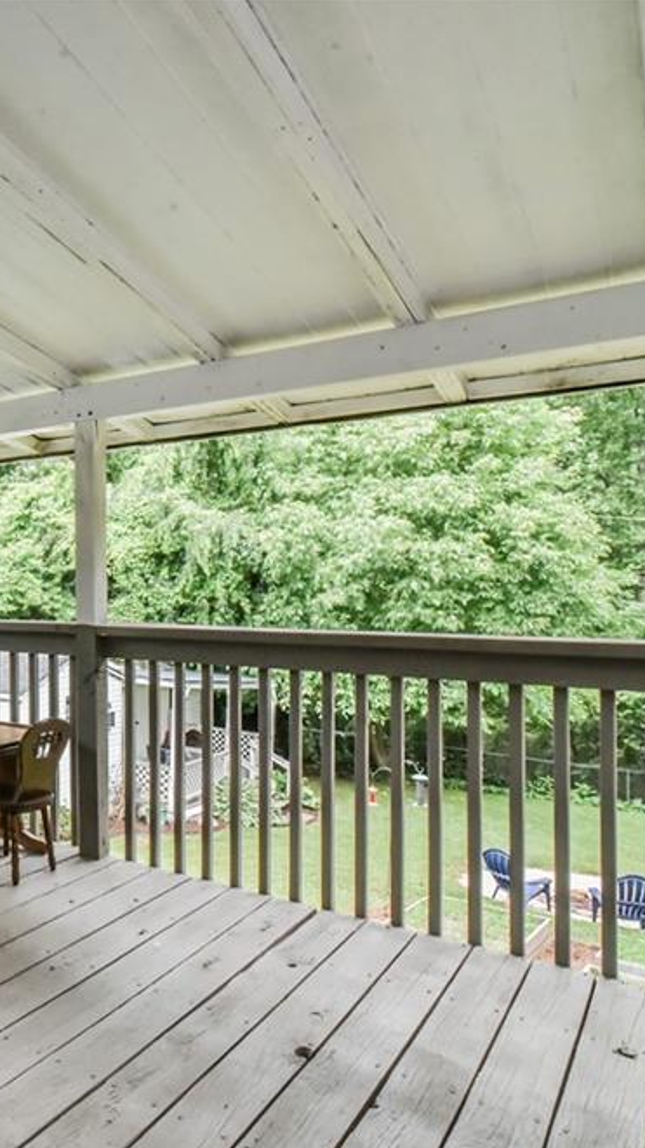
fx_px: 791
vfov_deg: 71.9
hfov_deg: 37.1
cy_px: 591
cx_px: -70
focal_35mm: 26
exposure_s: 1/400
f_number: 20
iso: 4000
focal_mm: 16
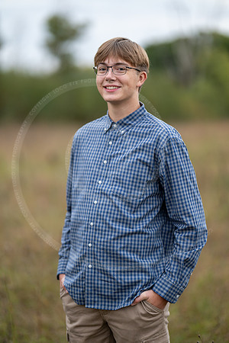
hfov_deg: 16.1
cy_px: 172
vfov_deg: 23.9
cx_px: 114
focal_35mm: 85
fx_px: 811
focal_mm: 85
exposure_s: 1/400
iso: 500
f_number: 1.2
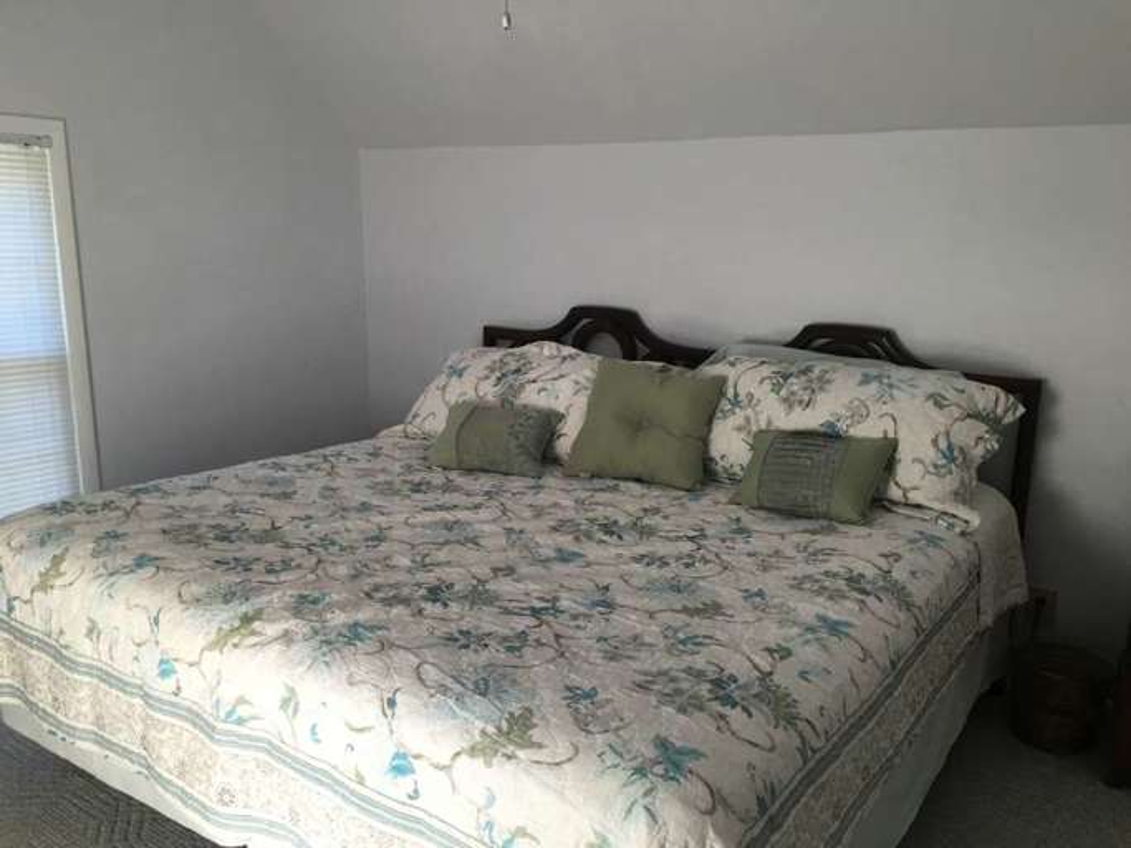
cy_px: 424
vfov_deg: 48.2
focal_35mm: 29
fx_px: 947
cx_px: 566
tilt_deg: -8.9
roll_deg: -1.2
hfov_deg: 61.7
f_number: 2.2
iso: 25
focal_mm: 4.15
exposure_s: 1/30
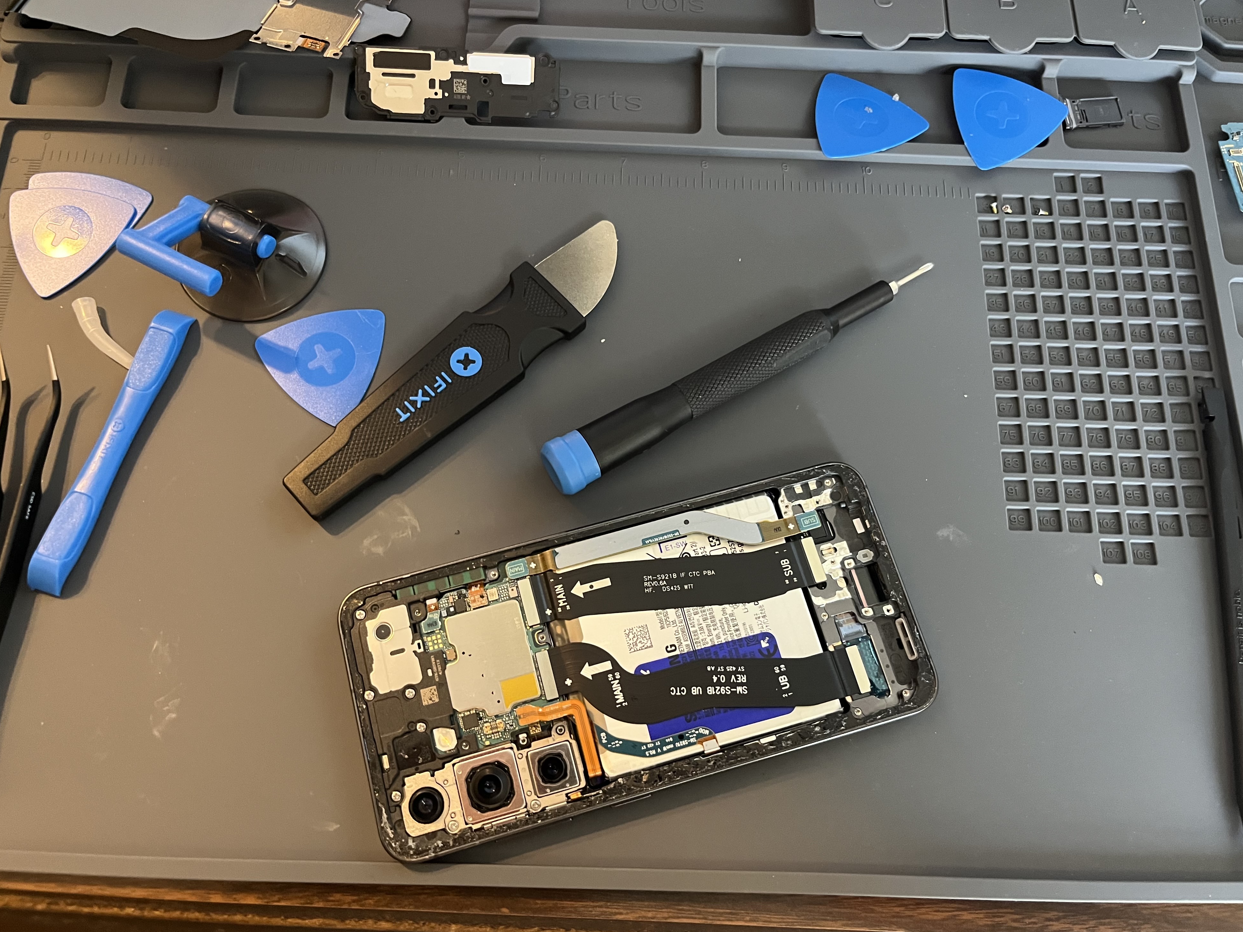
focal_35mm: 27
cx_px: 618
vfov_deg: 51.3
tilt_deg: -72.1
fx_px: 969
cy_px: 453
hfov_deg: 65.3
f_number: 1.6
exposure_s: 1/40
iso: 400
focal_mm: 5.1
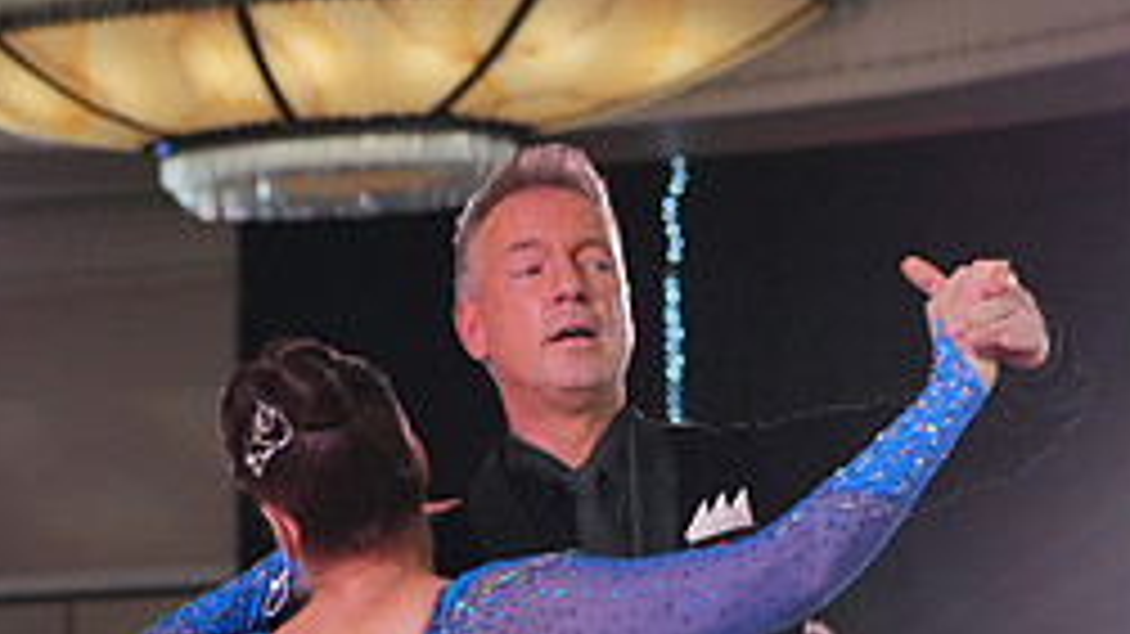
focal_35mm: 174
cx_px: 547
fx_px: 5212
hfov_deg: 12.4
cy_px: 1151
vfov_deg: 6.8
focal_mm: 72
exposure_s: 1/500
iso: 1250
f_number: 4
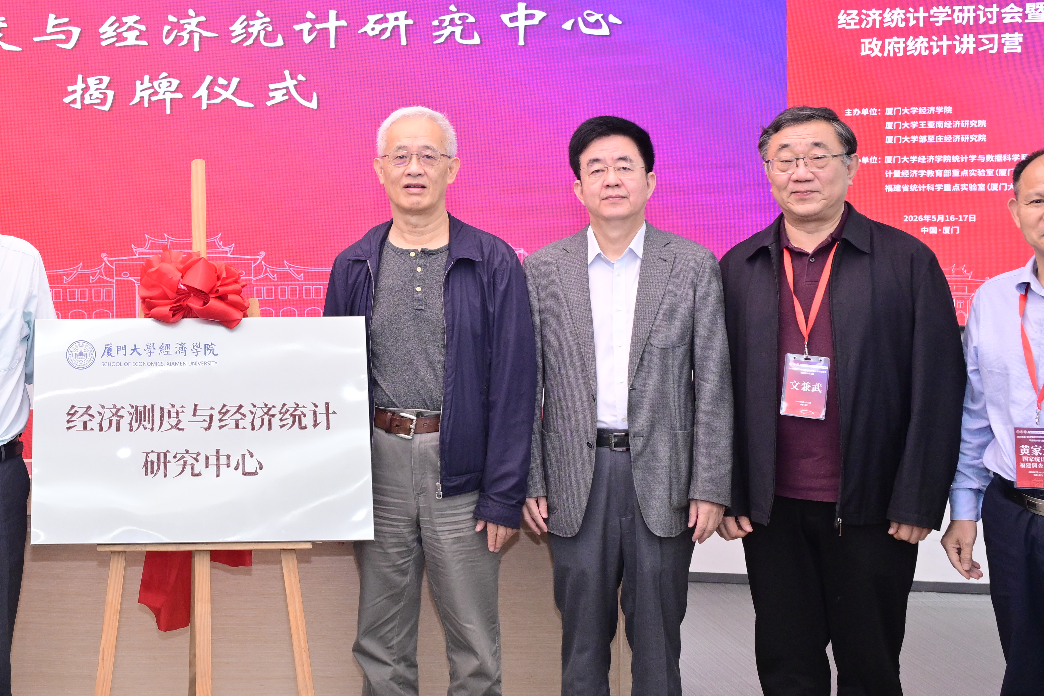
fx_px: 1479
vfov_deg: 26.3
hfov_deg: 37.5
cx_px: 206
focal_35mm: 51
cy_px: 219
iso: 1600
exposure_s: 1/160
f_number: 4.5
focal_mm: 24
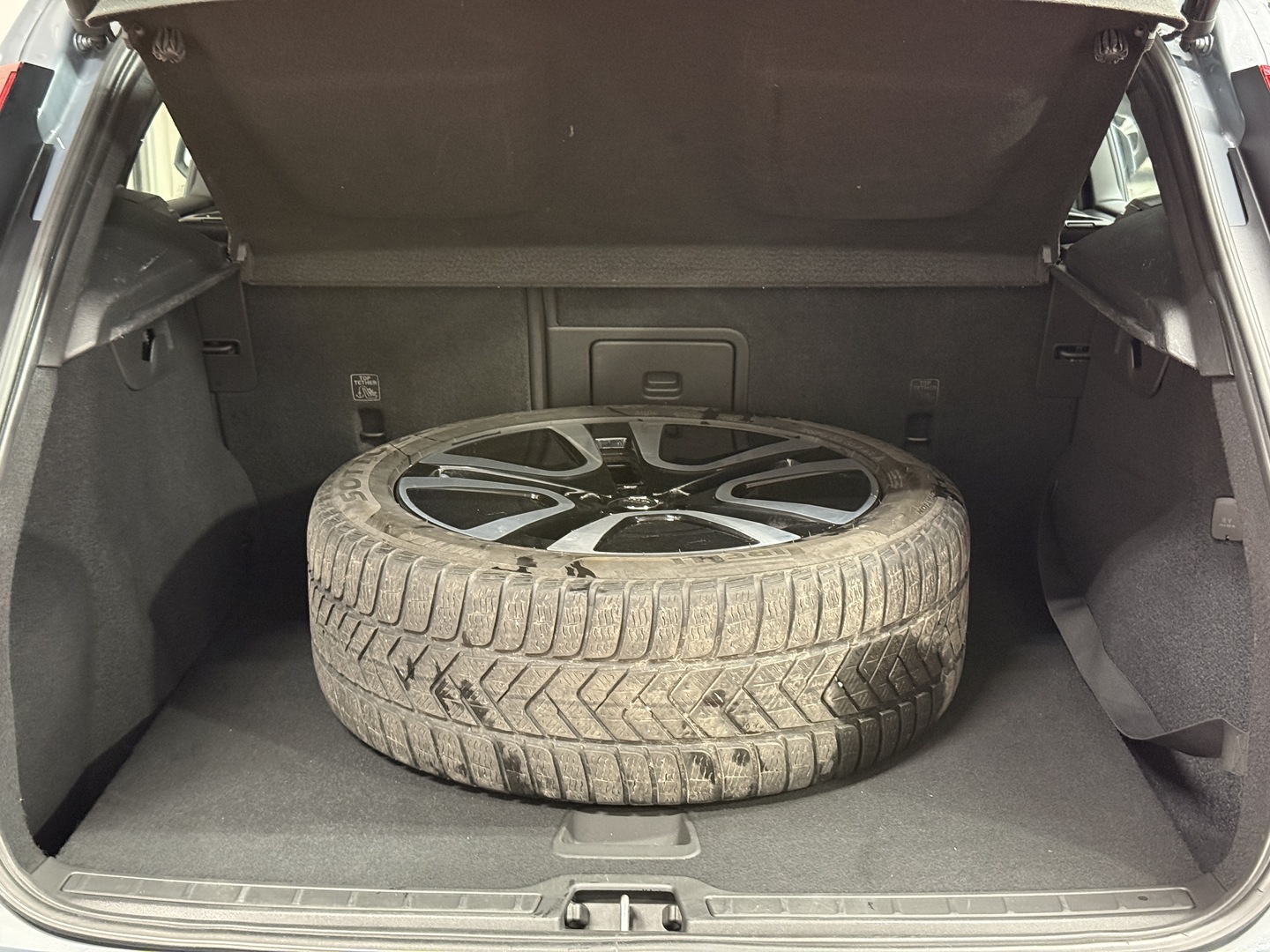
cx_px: 635
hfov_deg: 39.7
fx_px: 1761
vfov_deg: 30.3
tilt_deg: -14.5
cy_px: 476
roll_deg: +0.0
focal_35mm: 48
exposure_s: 1/30
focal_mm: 6.76
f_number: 1.78
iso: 640
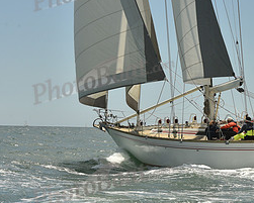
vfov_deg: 10.2
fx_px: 1143
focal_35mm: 152
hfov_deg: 12.6
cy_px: 117
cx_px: 228
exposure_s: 1/800
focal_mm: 70
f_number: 13
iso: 320
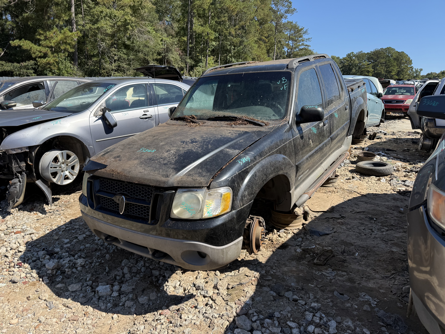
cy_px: 167
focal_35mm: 24
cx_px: 222
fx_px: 309
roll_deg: -0.4
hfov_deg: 71.6
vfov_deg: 56.8
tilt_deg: -10.5
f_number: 1.78
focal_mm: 6.76
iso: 80
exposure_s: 1/2907
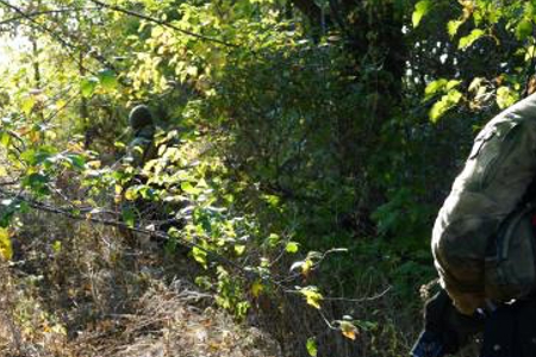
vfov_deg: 22.6
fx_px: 893
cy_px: 177
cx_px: 300
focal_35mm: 60
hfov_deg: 33.4
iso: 100
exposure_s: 1/60
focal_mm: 24
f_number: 4.5
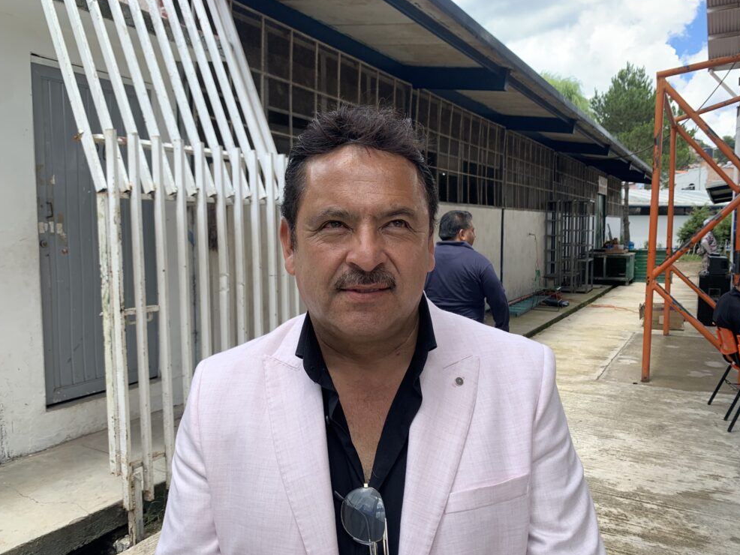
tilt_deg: -5.1
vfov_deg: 51.4
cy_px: 271
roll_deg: -0.5
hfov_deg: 65.3
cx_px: 365
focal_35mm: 27
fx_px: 577
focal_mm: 4.25
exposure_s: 1/485
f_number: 1.8
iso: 25
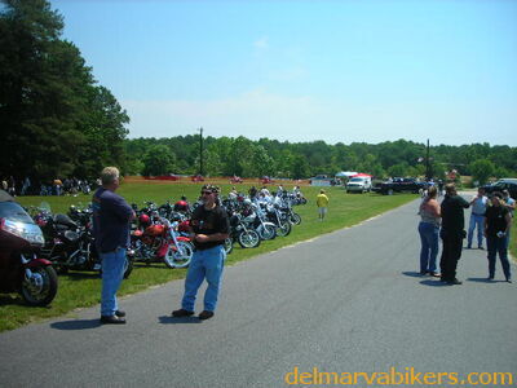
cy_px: 194
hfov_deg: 49.0
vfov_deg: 37.7
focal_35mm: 38
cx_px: 258
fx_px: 568
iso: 50
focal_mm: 6.3
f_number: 6.4
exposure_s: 1/176
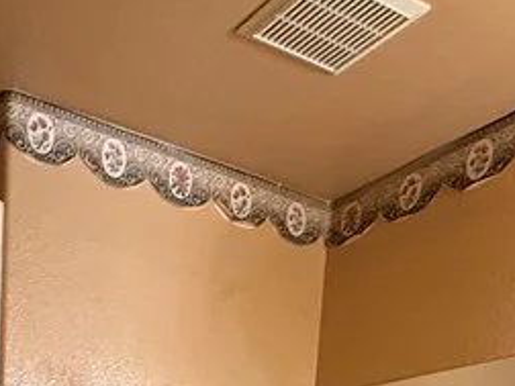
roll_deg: -3.7
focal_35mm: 57
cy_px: 680
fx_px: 848
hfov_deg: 32.7
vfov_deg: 19.6
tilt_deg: -9.5
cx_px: 94
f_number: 2.2
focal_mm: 2.22
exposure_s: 1/60
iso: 320
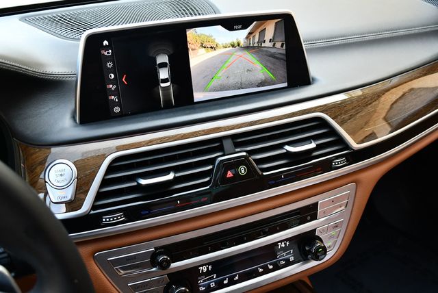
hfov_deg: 53.1
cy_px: 146
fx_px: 438
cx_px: 219
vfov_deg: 36.9
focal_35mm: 36
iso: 800
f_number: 3.5
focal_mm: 18
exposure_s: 1/250
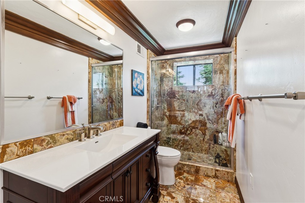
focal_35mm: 16
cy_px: 102
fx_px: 140
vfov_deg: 72.0
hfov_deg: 95.0
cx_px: 152
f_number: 13
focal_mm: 16.5
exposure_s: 1.3
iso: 100
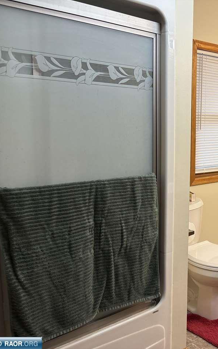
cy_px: 175
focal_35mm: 37
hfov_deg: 31.4
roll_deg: -2.1
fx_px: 352
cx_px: 226
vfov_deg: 52.7
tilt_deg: -8.3
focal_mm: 5.96
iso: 125
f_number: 1.6
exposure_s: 1/60
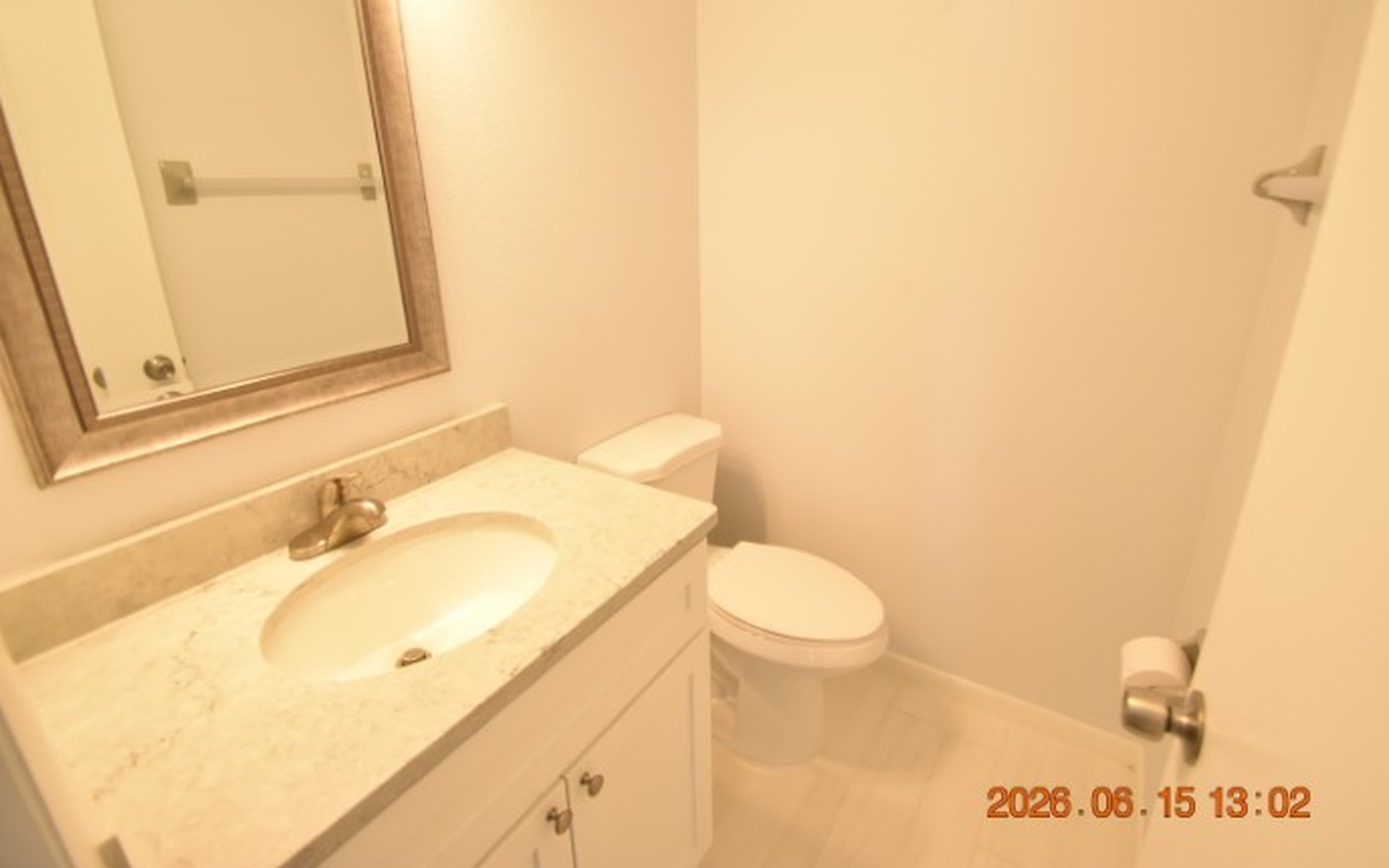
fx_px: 606
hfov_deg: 97.8
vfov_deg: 71.1
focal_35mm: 16
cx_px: 721
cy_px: 392
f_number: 3.5
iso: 800
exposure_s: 1/45
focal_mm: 10
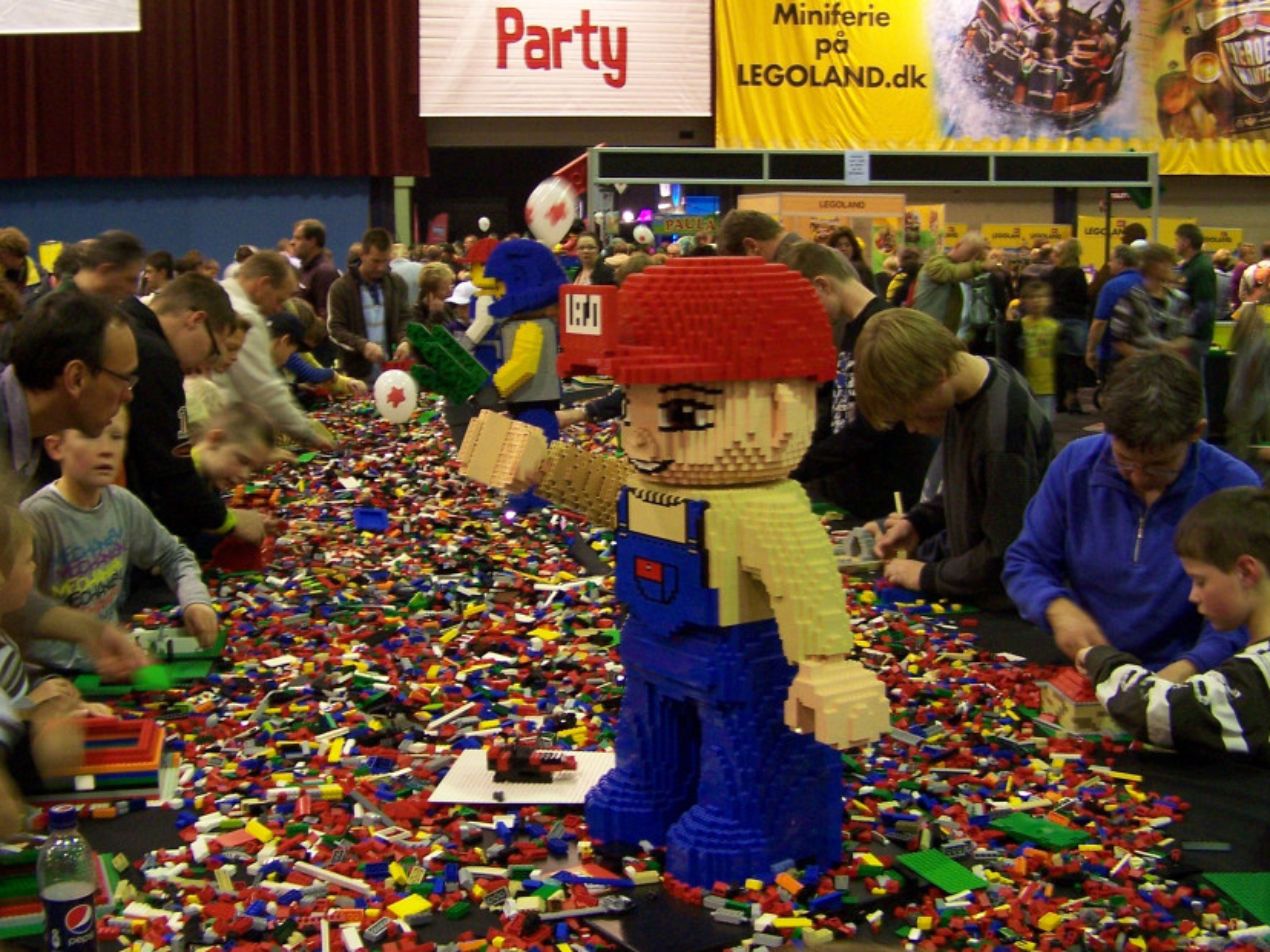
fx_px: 1724
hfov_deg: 40.4
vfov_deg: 30.9
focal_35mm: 47
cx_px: 594
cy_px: 463
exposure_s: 1/8
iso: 140
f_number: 2.8
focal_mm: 6.3
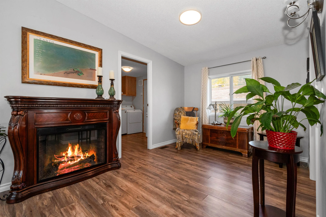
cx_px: 163
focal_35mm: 15
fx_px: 136
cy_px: 108
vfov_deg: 77.3
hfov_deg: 100.4
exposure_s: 1/30
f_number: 9
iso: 250
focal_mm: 10
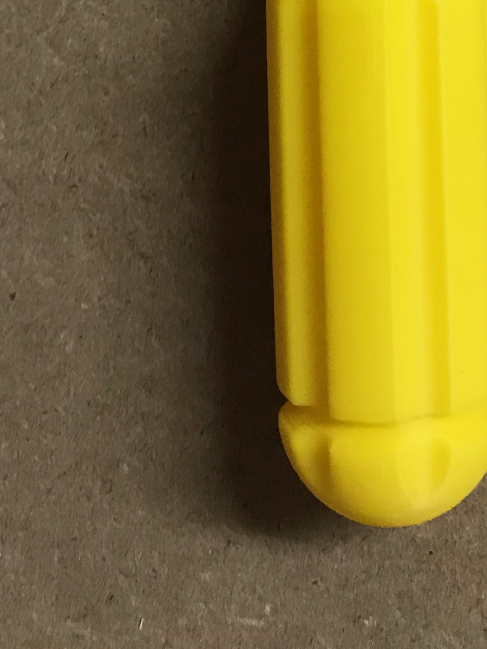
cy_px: -132
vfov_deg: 25.6
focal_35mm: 68
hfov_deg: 21.3
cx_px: 394
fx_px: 1276
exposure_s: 1/15
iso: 64
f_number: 1.8
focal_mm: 3.99
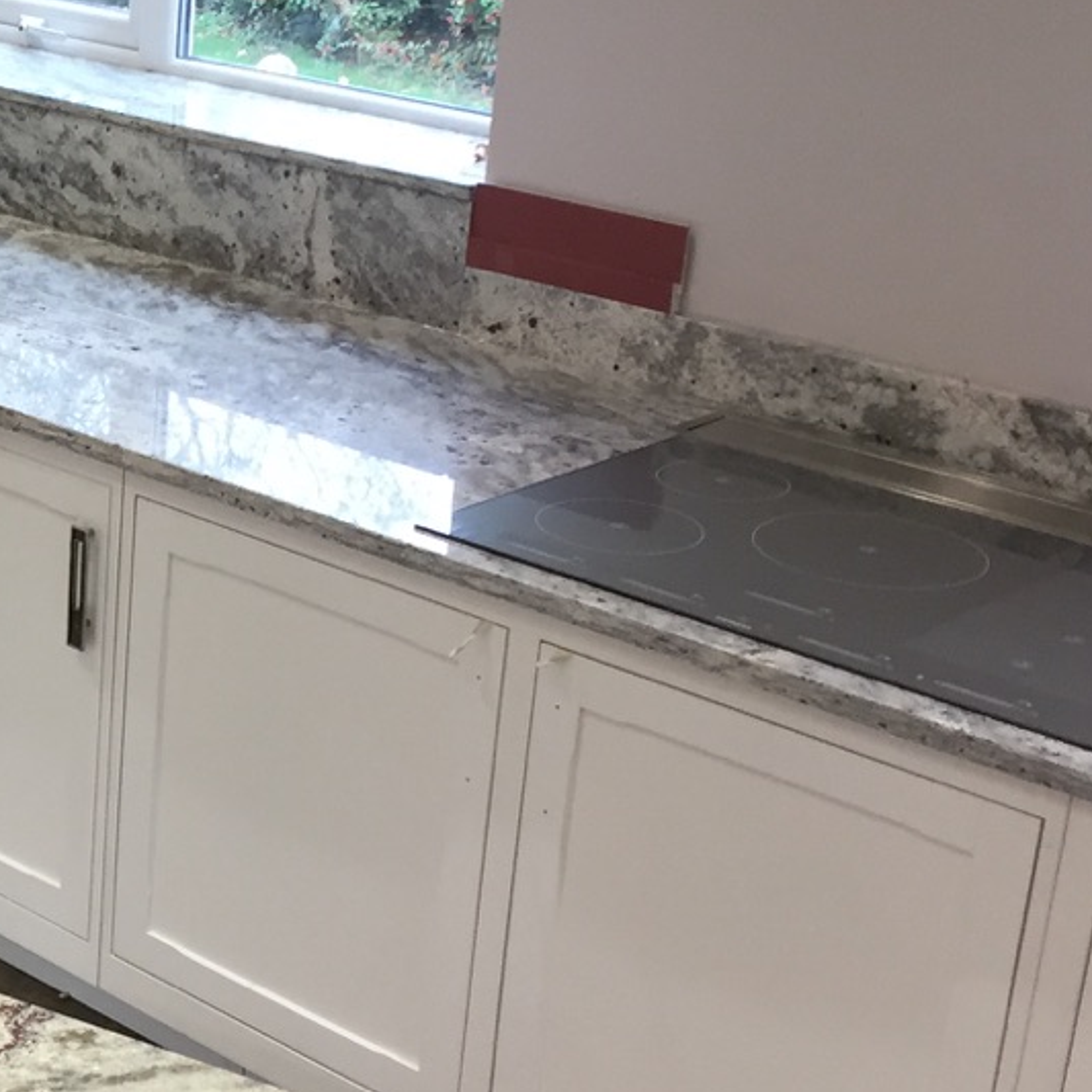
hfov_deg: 20.7
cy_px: 629
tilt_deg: -21.0
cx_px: -272
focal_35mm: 77
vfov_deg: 22.5
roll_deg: +2.0
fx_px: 2748
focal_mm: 4.15
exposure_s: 1/33
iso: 32
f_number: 2.2
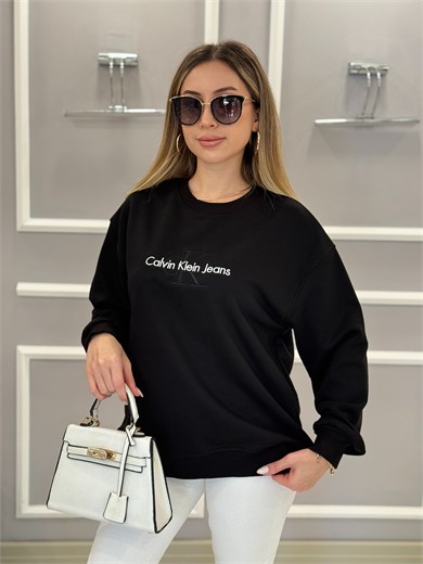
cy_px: 282
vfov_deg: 39.7
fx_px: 782
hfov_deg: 30.3
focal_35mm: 48
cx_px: 212
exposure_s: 1/74
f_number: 1.78
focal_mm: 6.76
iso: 125
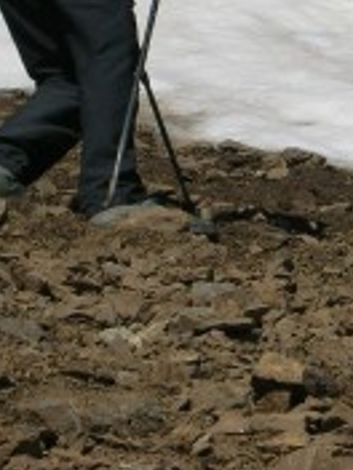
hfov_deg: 2.3
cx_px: 326
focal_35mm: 654
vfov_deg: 3.0
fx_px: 8892
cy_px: 101
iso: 50
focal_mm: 37.7
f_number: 6.2
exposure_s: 1/480
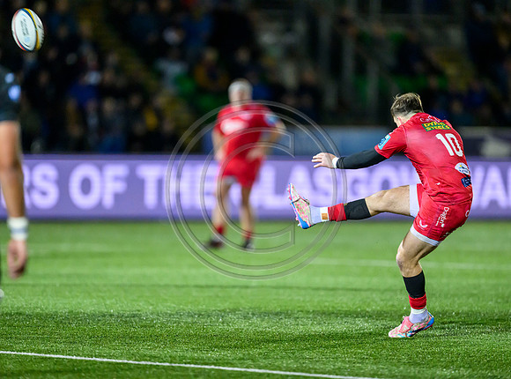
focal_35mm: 430
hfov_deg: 4.6
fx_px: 6319
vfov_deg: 3.4
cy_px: 190
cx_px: 284
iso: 8000
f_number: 2.8
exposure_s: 1/1250
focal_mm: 400
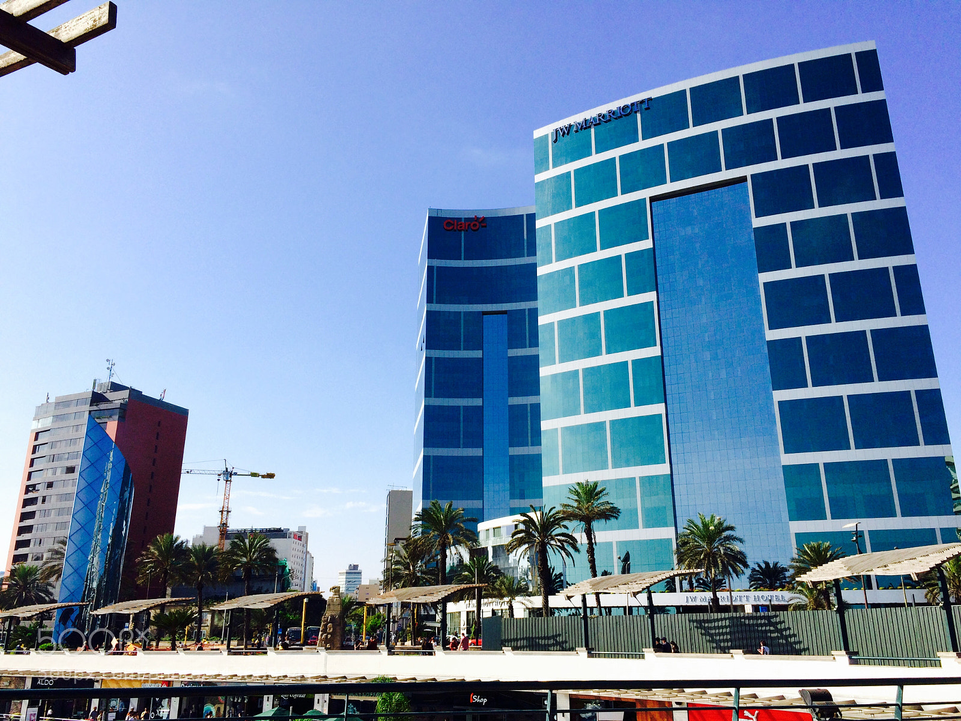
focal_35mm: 29
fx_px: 805
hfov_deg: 61.7
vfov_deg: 48.2
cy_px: 360
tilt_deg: +18.8
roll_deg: +0.4
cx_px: 480
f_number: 2.2
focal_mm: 4.15
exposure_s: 1/2564
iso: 32
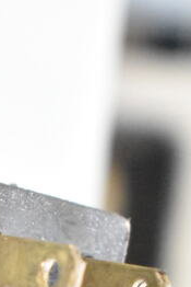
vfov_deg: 7.1
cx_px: 26
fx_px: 2287
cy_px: 413
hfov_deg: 4.8
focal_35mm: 288
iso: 12800
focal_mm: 55
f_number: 5.6
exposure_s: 1/100
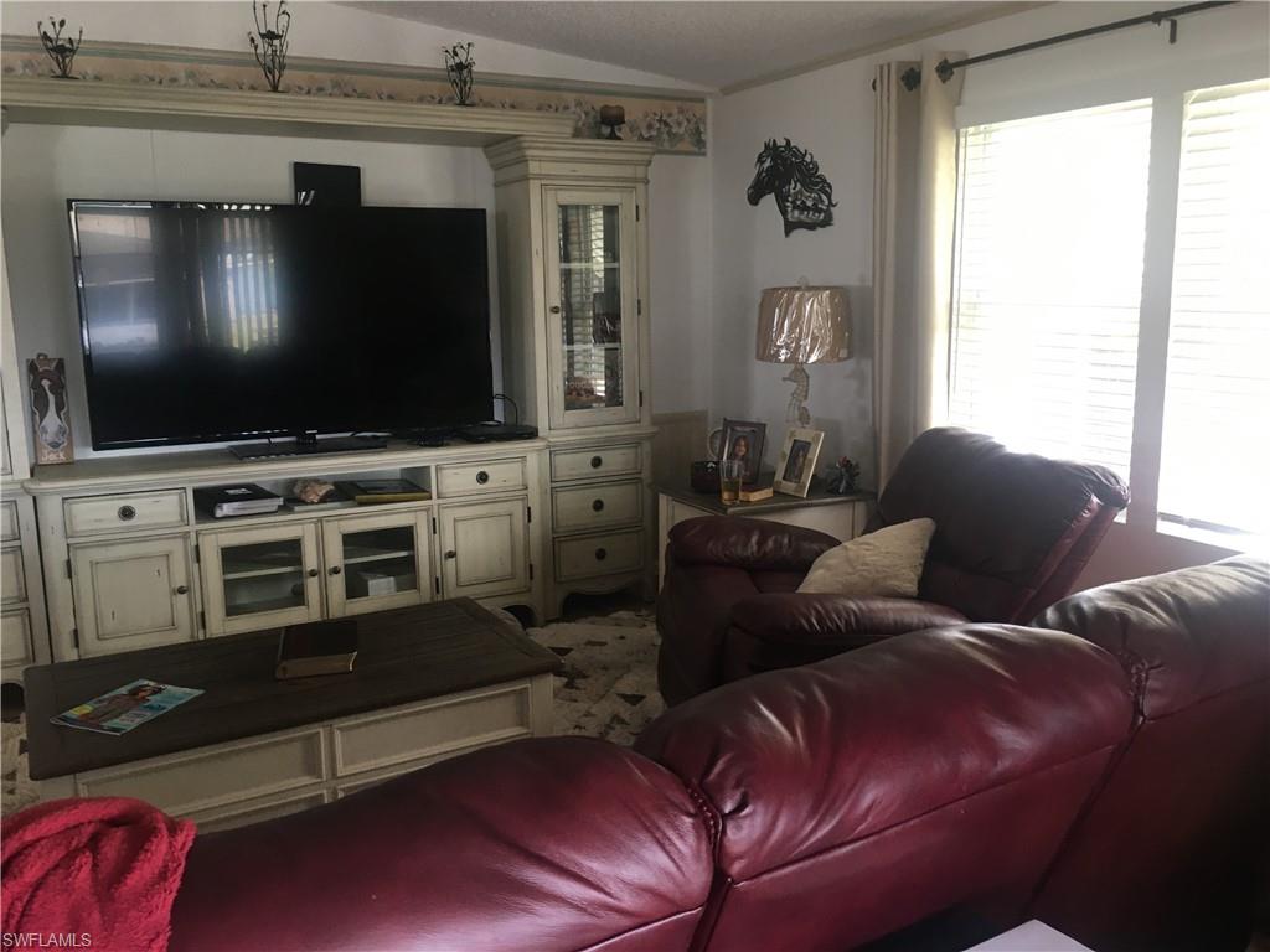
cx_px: 635
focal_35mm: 29
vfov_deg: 48.2
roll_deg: -0.6
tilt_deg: -9.1
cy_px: 476
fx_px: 1064
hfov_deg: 61.7
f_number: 2.2
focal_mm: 4.15
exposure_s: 1/30
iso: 80
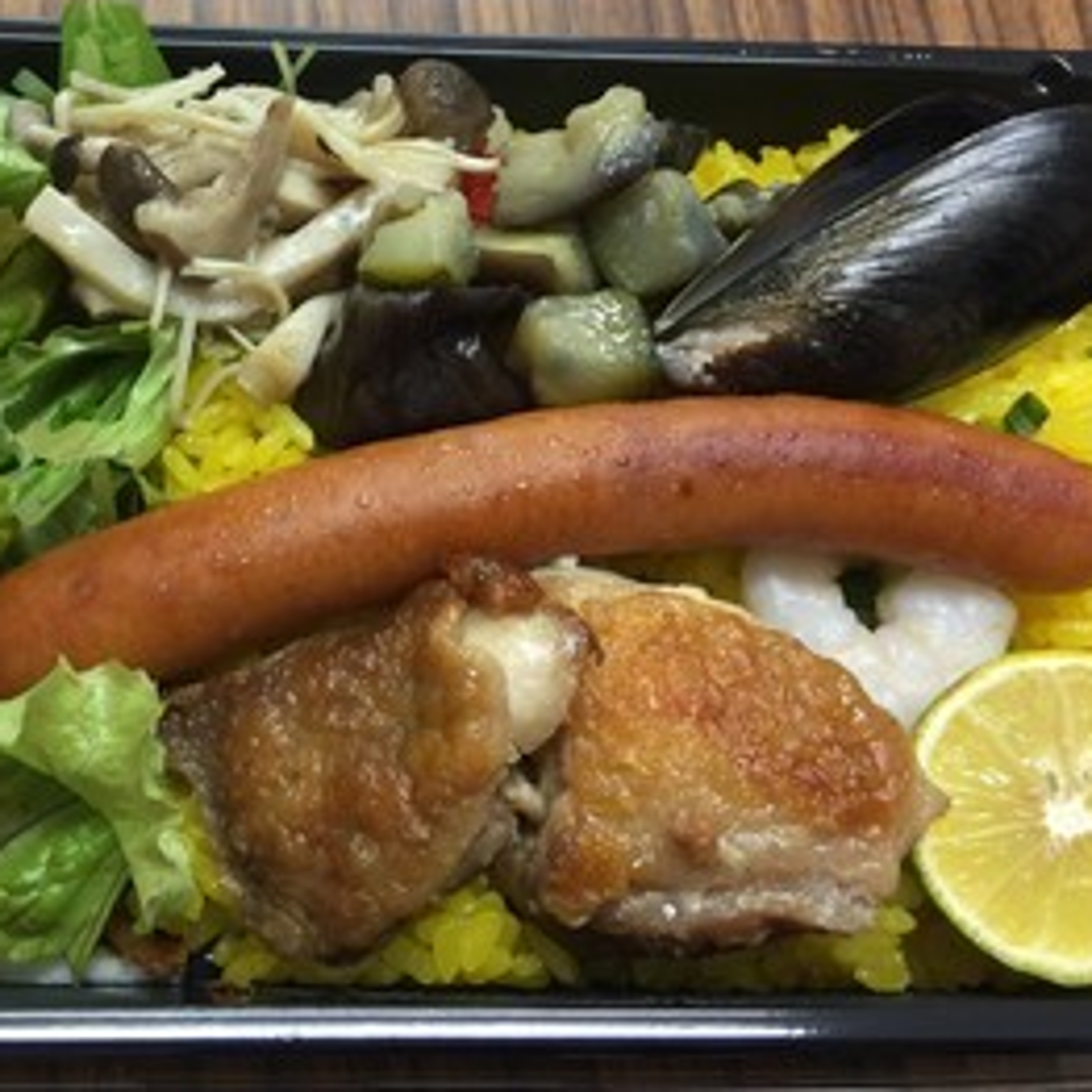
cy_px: 438
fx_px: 1570
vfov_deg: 38.2
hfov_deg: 37.7
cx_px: 317
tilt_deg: -64.8
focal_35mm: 44
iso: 40
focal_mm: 4.15
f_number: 2.2
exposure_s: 1/15
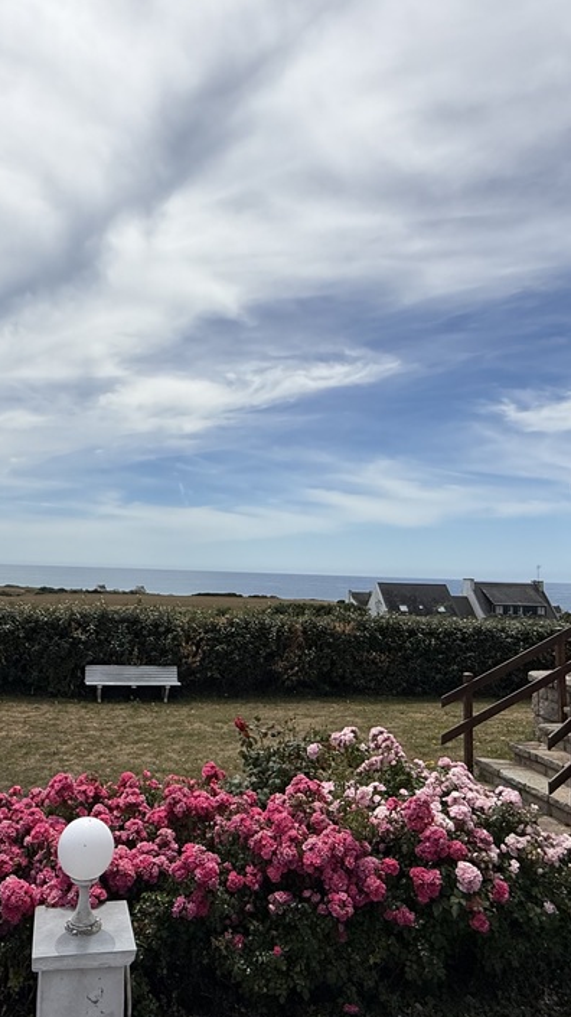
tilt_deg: +5.5
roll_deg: -1.8
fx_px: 674
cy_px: 508
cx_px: 181
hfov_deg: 45.1
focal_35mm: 25
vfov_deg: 74.1
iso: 50
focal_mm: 2.22
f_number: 2.2
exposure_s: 1/5155
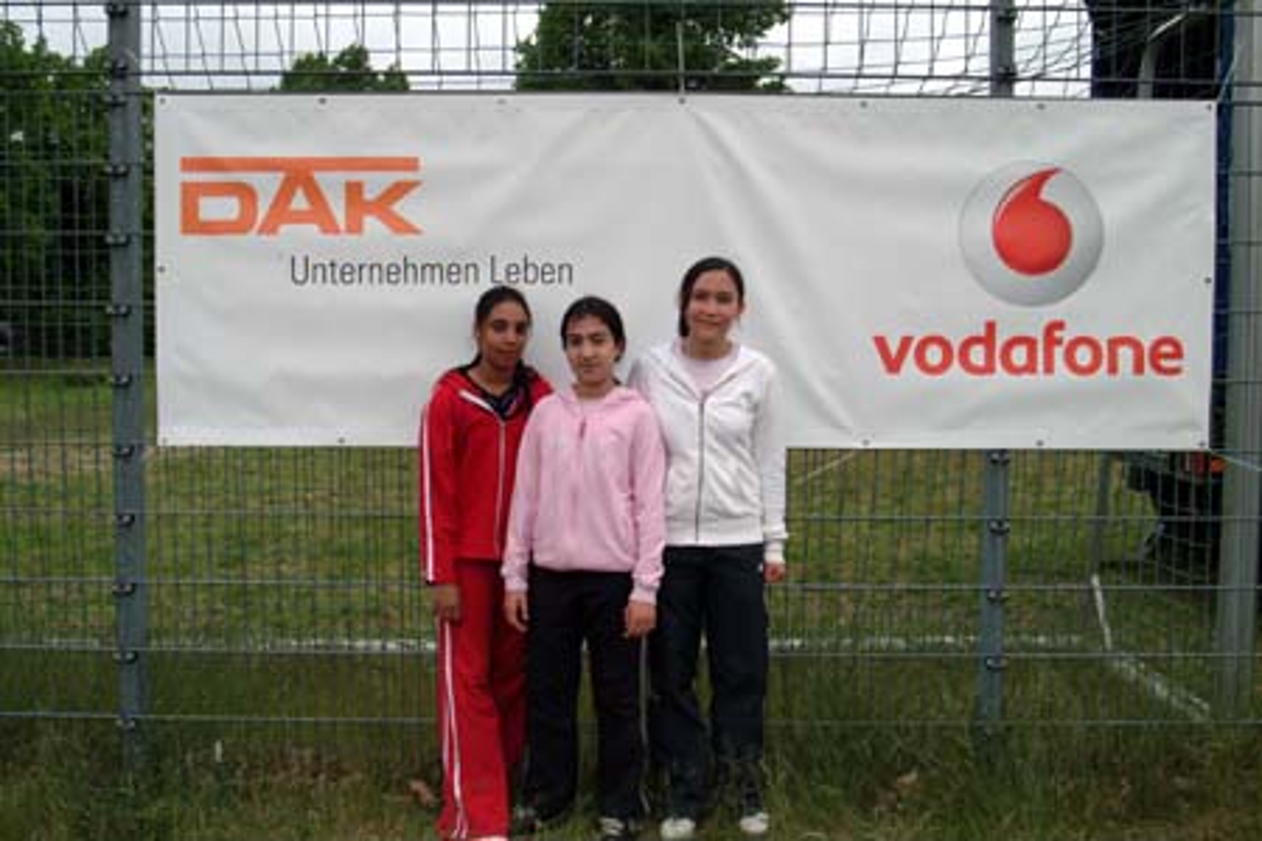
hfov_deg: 51.3
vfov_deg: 35.5
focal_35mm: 38
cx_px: 631
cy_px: 420
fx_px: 1314
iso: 400
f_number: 11
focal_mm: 25
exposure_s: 1/500
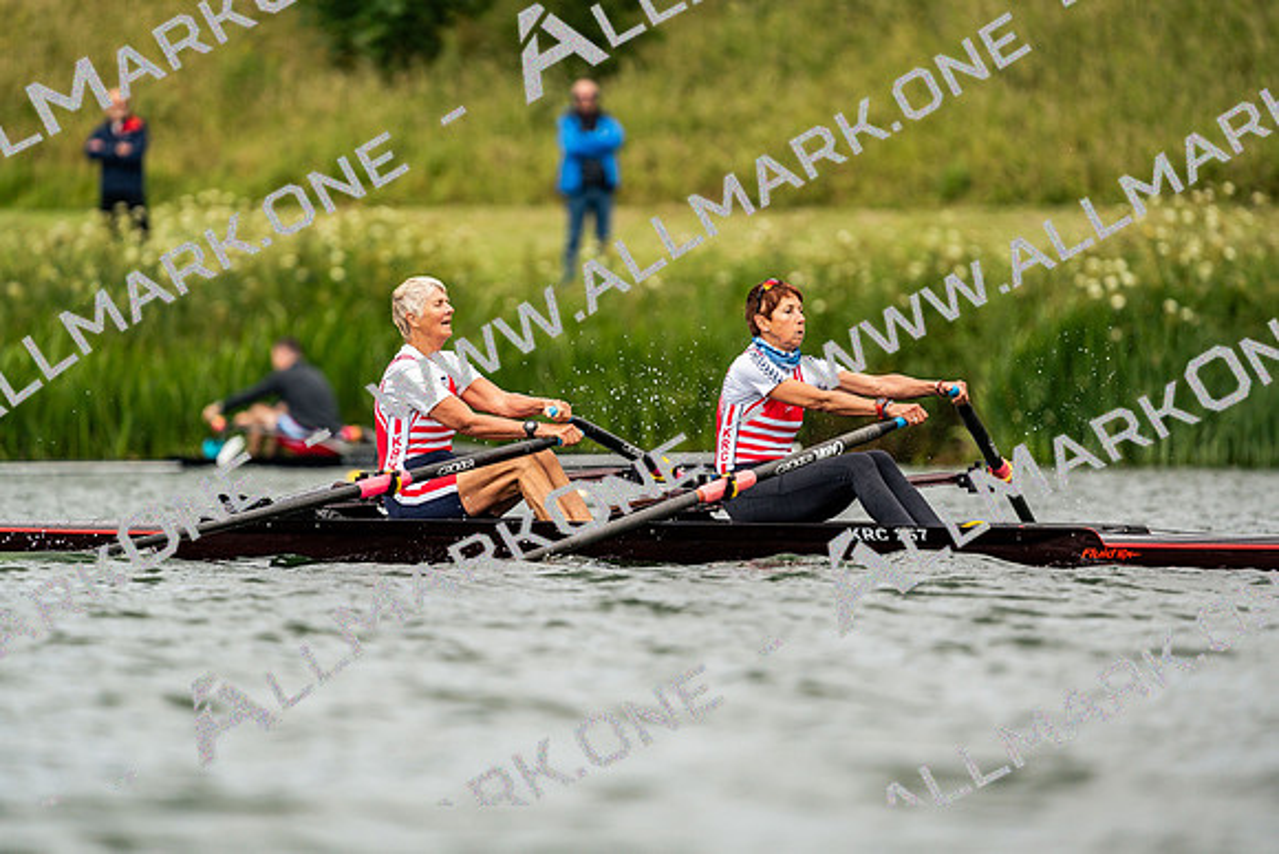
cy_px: 427
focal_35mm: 600
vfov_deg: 2.3
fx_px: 21321
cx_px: 640
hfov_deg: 3.4
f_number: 6.3
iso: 500
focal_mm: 600
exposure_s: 1/2000
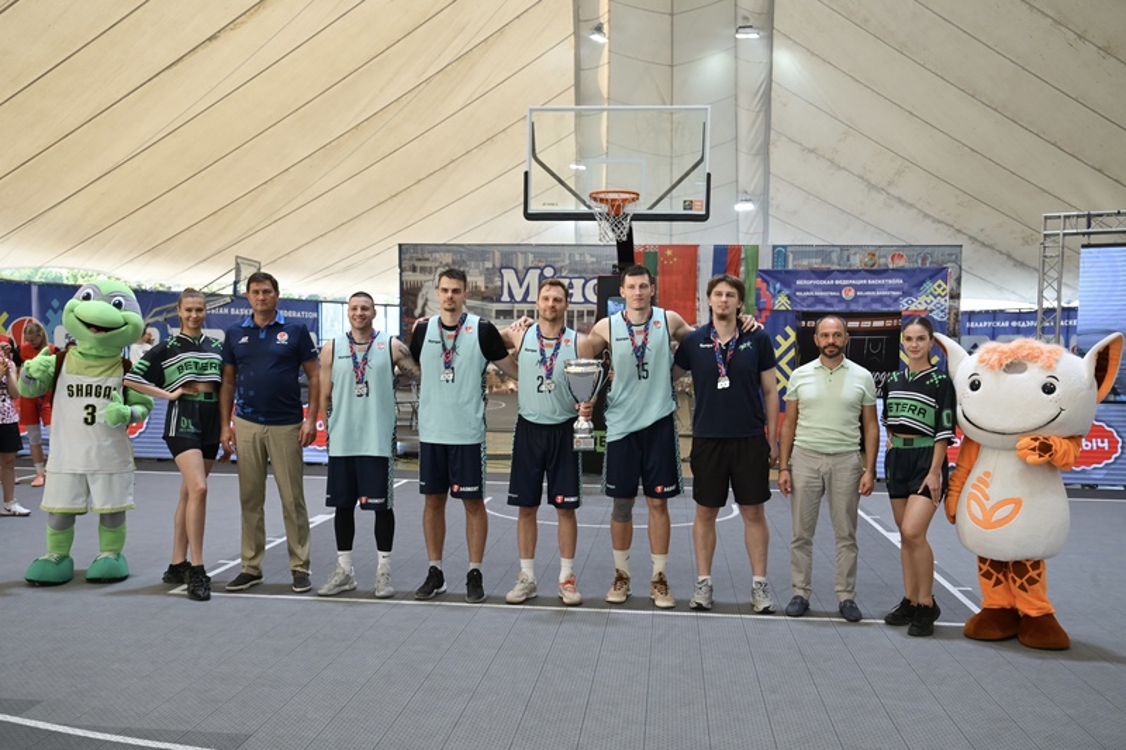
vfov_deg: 44.9
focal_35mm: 29
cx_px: 563
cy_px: 375
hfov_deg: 63.7
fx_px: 907
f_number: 3.5
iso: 640
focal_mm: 29
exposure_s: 1/250
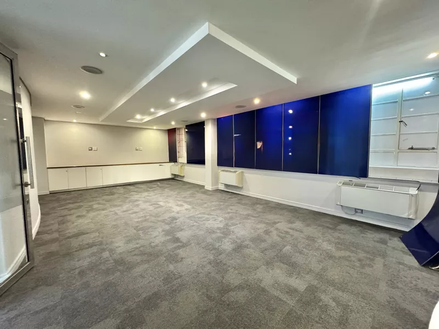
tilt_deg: -4.2
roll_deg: +0.2
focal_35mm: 14
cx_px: 220
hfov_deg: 102.1
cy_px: 164
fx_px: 178
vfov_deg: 85.7
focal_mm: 2.22
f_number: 2.2
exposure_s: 1/50
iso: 640
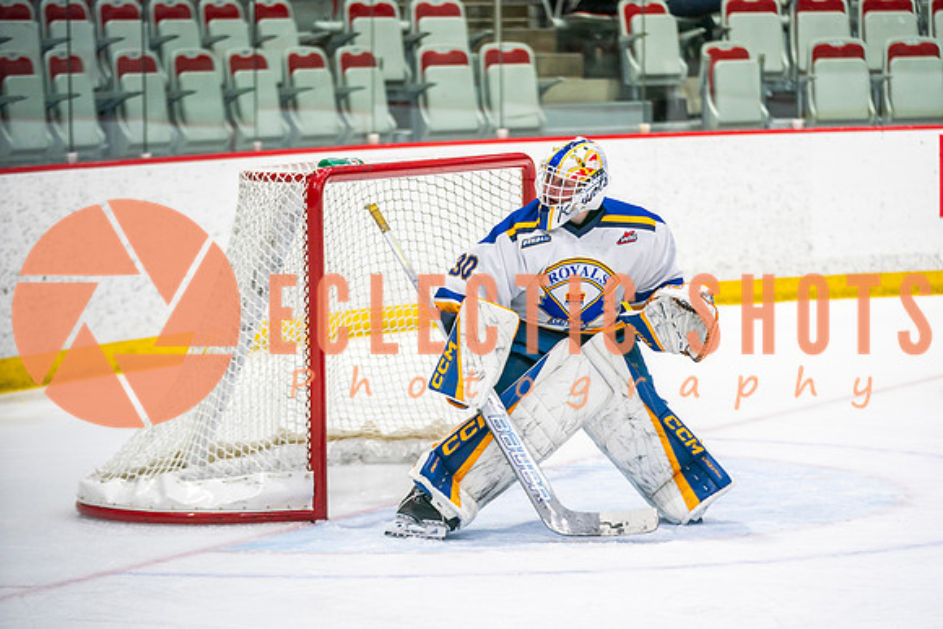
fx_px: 4451
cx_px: 564
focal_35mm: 170
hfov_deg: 12.1
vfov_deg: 8.1
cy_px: 314
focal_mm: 142
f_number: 2.8
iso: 500
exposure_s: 1/640
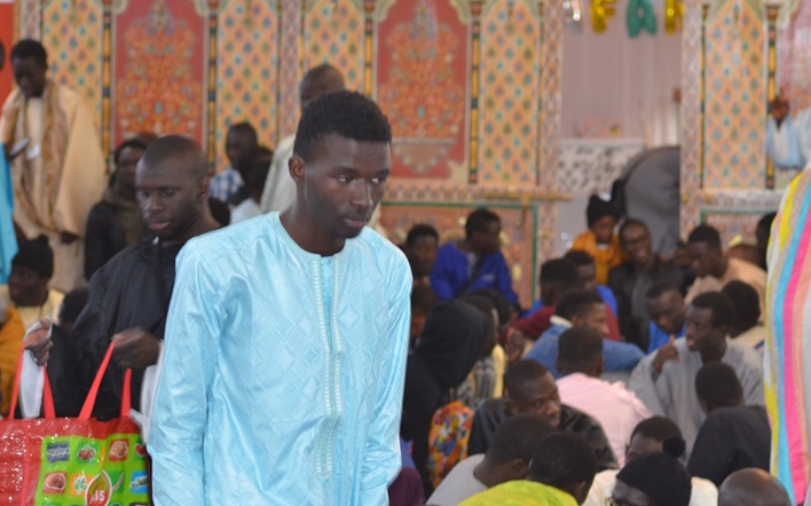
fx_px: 3999
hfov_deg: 11.6
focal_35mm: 181
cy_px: 369
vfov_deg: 7.2
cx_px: 525
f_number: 4
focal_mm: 82
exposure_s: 1/60
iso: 800
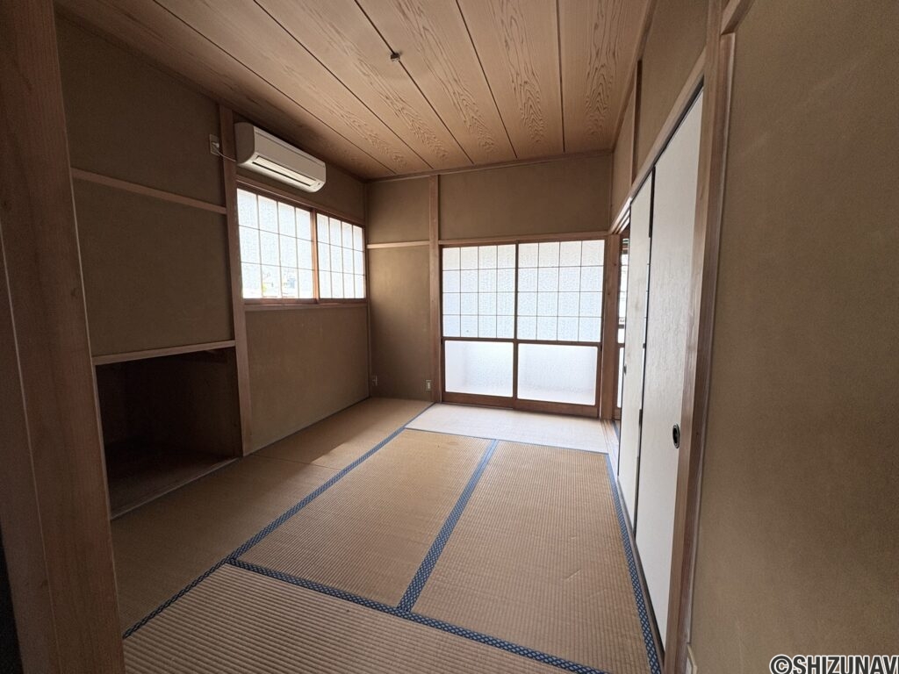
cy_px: 337
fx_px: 364
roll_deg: +0.6
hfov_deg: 102.1
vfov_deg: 85.7
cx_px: 450
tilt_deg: -6.0
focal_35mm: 14
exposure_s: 1/132
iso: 100
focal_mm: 2.22
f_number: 2.2
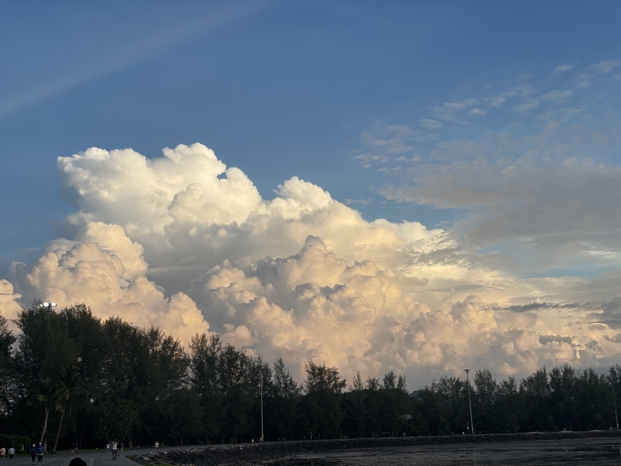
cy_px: 233
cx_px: 310
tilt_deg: +12.3
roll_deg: +2.4
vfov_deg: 28.0
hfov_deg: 36.8
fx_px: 933
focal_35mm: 52
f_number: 2
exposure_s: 1/466
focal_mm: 6
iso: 25
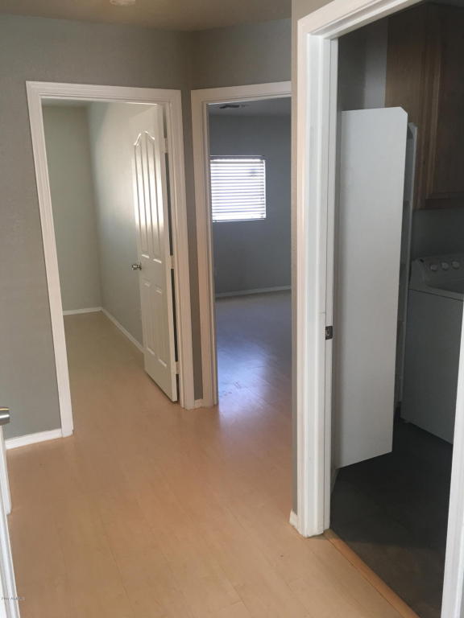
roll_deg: +1.3
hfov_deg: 48.2
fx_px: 518
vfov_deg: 61.7
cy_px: 309
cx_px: 232
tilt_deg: -11.7
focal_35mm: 29
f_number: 2.2
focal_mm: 4.15
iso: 32
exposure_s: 1/15
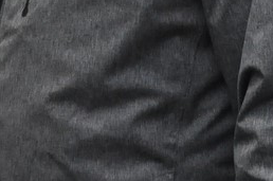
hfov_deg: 9.5
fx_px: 1627
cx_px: 10
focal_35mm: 215
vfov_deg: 6.2
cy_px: -148
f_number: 11
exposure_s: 1/500
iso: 1000
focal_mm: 32
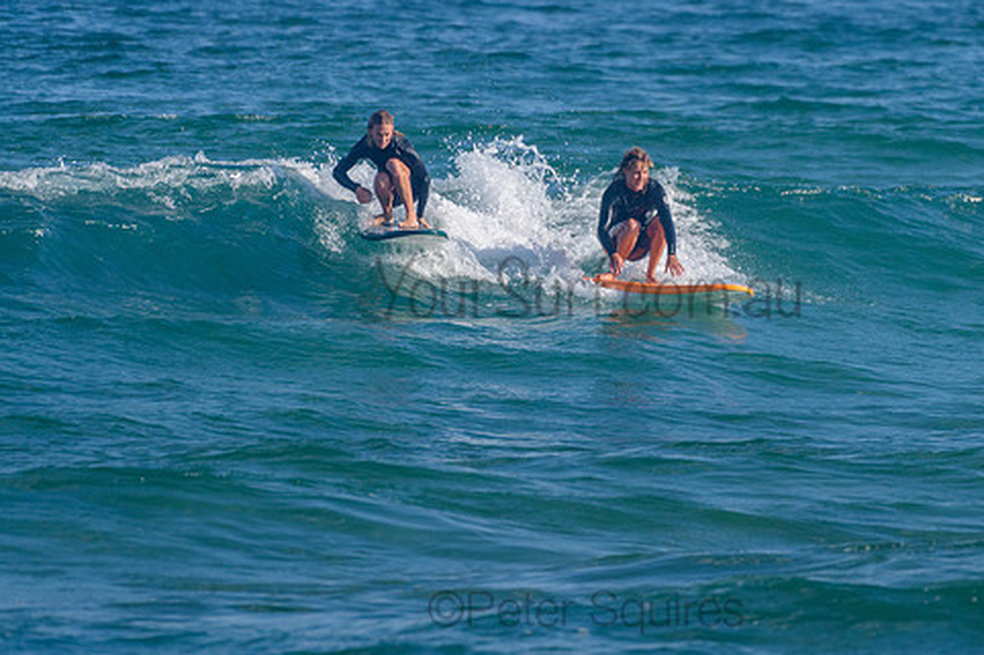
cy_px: 202
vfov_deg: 1.7
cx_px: 622
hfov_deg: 2.6
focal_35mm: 806
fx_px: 22022
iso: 280
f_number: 5.6
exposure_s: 1/2000
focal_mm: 500
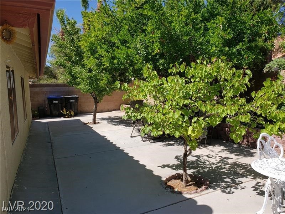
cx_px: 142
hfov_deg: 67.3
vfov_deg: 53.1
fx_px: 214
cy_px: 107
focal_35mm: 26
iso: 50
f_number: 2.4
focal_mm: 4.3
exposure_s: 1/1400
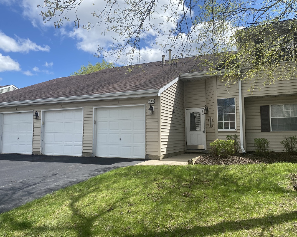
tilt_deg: +5.9
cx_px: 139
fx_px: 246
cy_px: 121
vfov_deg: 51.5
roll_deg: +0.6
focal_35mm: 28
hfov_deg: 62.2
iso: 32
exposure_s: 1/2755
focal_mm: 4.25
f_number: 1.8
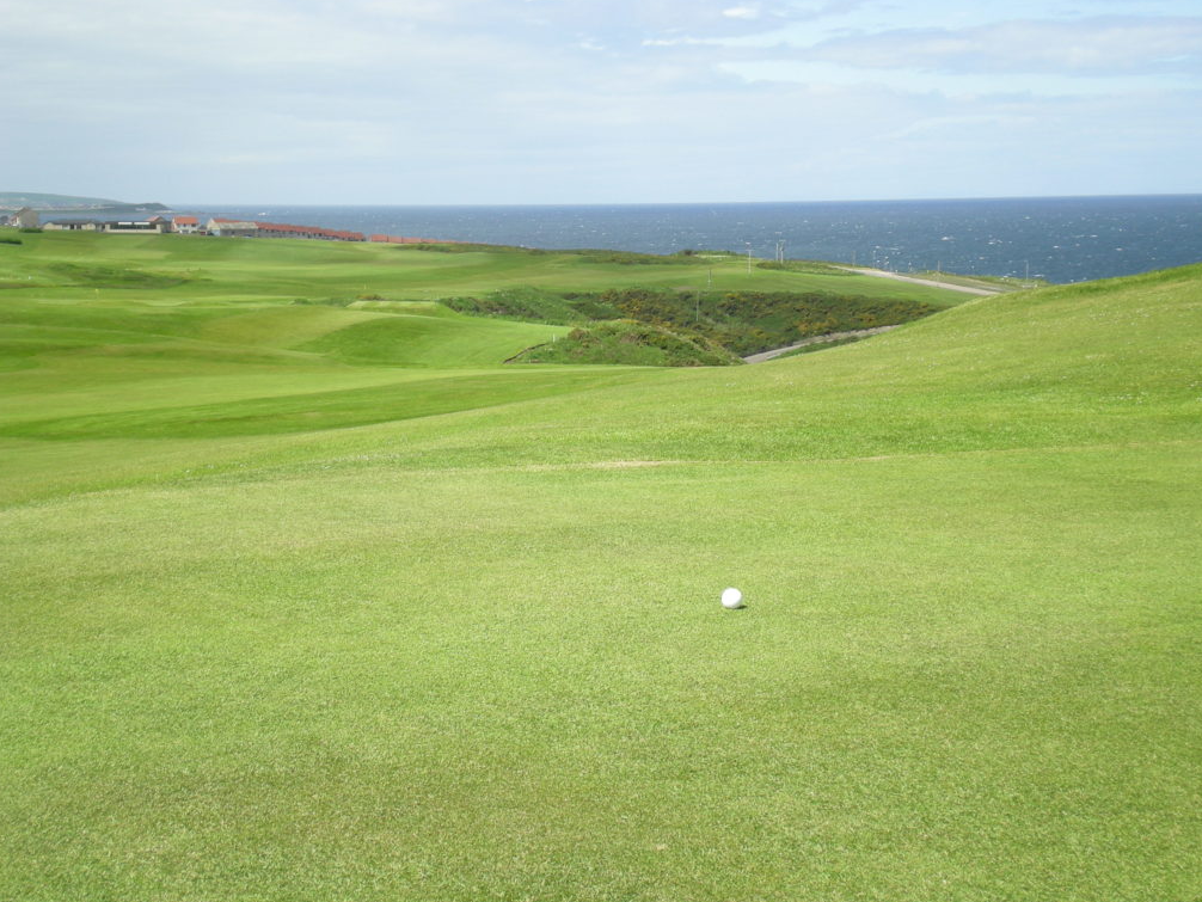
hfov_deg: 33.8
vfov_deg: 25.7
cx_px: 602
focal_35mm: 57
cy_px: 452
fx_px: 1980
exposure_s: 1/176
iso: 50
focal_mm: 9.3
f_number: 5.6
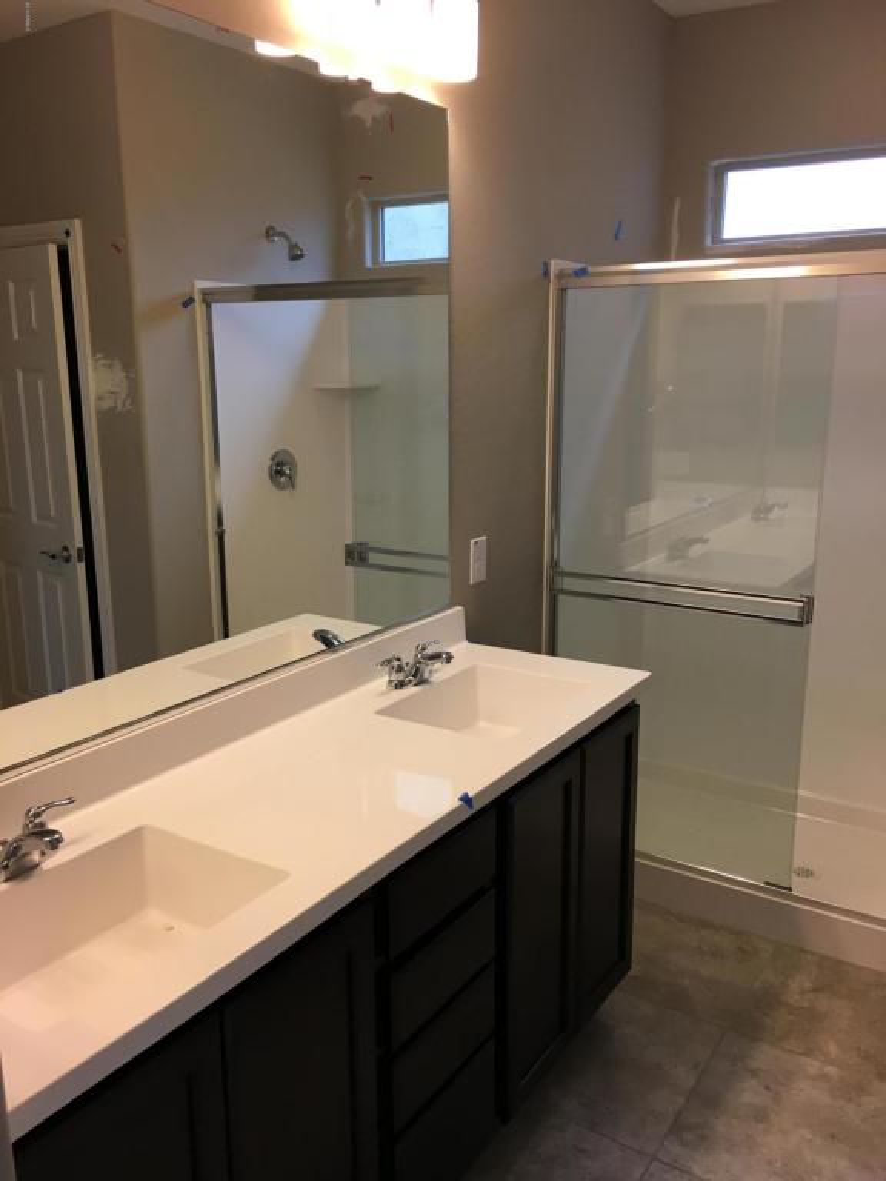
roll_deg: +0.7
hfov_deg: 48.2
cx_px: 443
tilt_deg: -12.5
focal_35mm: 29
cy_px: 590
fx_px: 990
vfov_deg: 61.7
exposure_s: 1/30
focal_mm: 4.15
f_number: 2.2
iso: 25
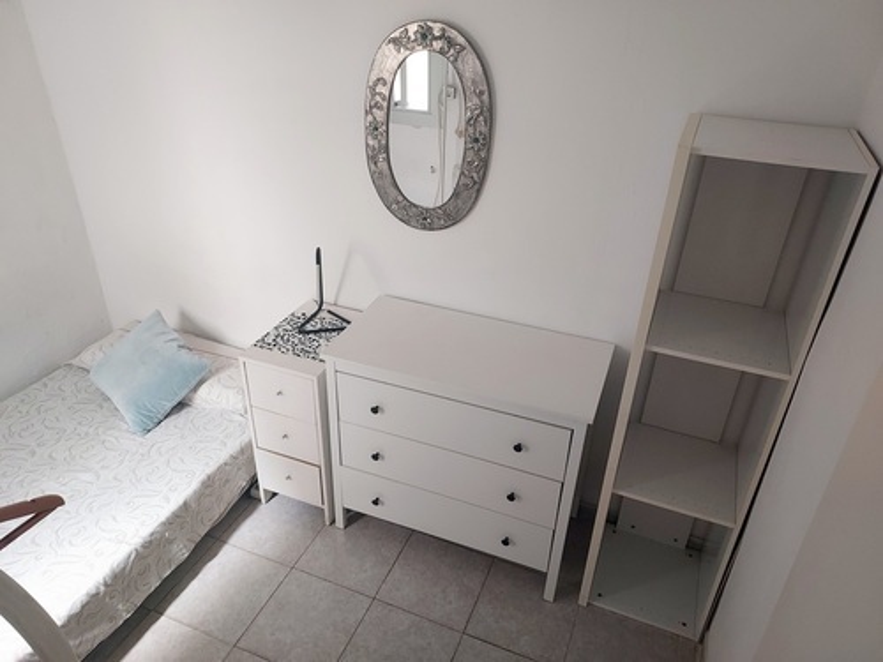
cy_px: 331
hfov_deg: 71.6
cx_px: 442
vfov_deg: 56.8
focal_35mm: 24
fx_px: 612
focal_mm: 4.6
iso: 400
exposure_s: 1/50
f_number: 1.8
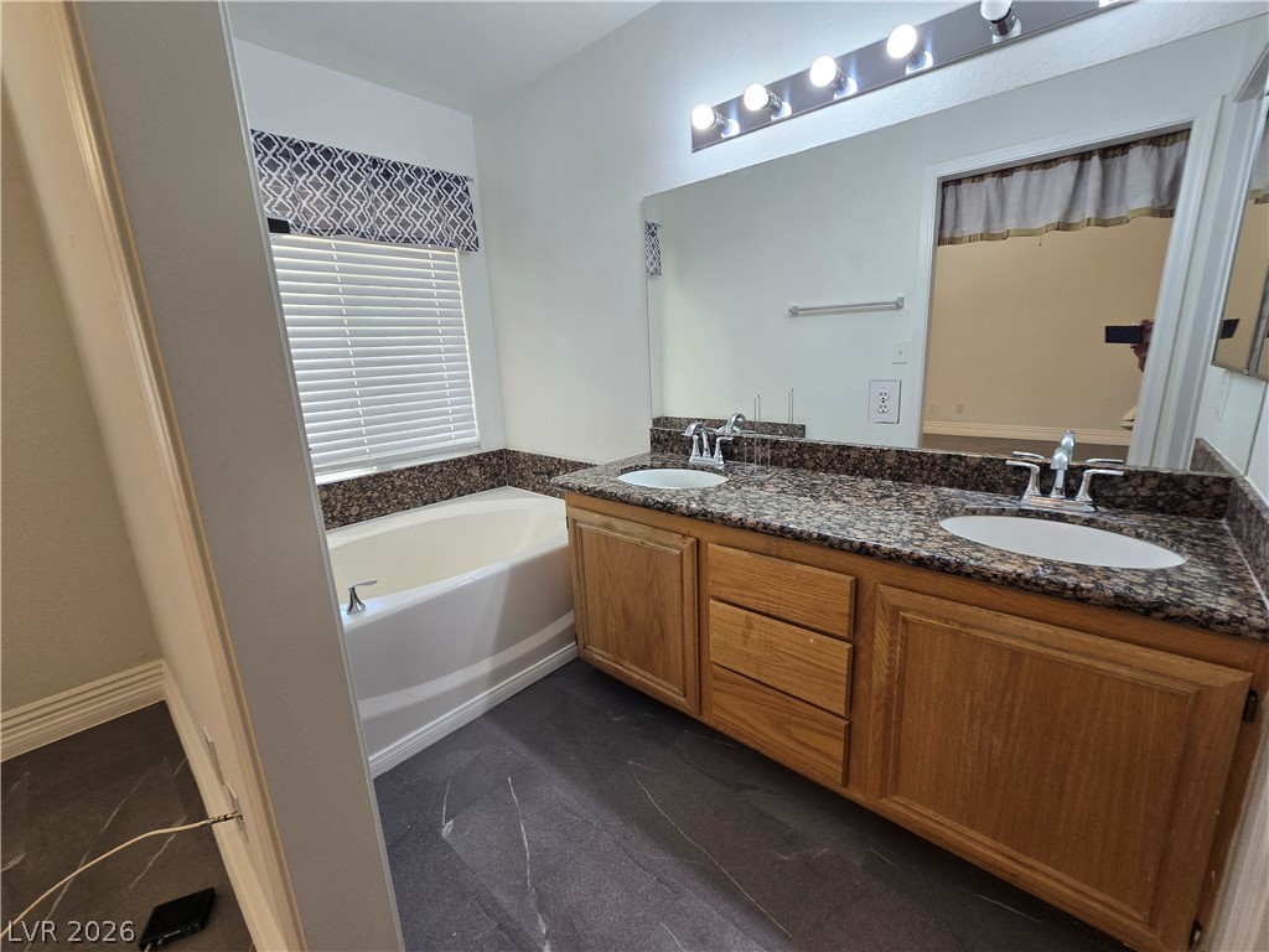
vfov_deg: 89.9
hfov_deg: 106.2
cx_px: 634
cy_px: 476
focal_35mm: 13
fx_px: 477
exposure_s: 1/60
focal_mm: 2.2
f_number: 2.2
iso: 80
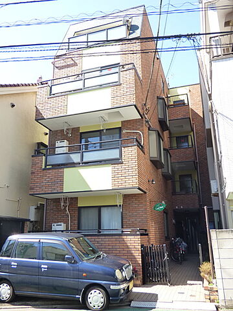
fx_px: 269
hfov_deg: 46.8
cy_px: 156
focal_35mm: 30
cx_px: 116
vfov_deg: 60.0
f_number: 3.3
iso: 160
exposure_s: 1/250
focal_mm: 5.29
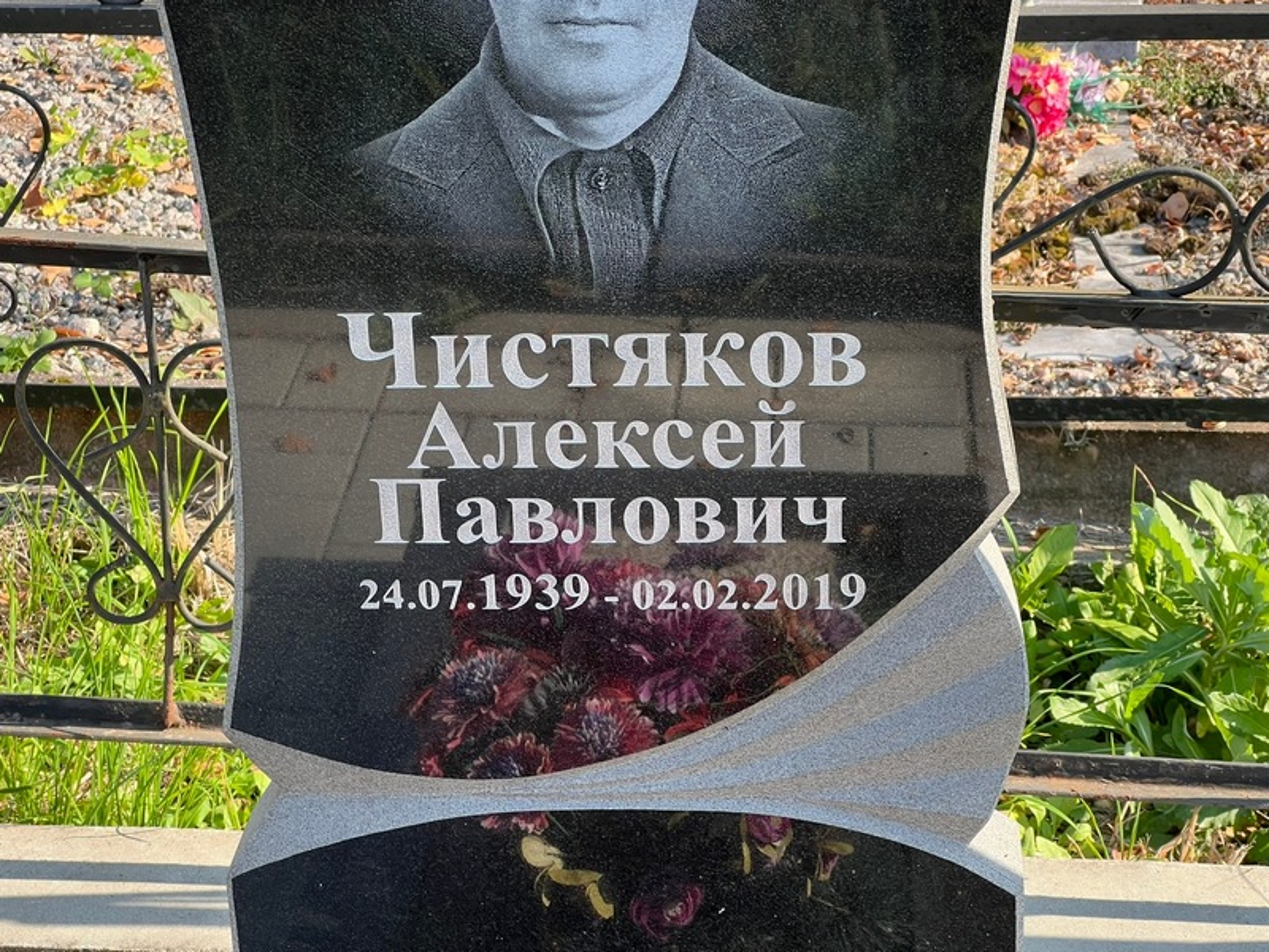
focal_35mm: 77
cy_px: 476
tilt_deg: -24.7
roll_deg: -0.6
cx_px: 634
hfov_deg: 25.3
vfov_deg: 19.1
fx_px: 2823
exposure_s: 1/119
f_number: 2.8
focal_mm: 9
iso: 32
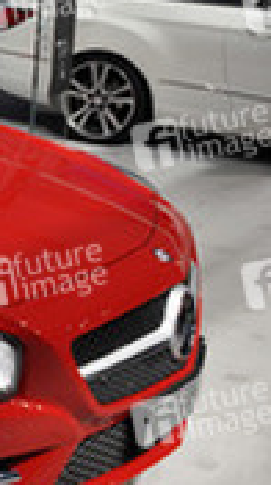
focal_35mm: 73
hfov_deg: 13.5
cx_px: -314
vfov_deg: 29.0
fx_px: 936
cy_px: 208
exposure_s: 1/125
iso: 400
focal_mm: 18
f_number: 5.6
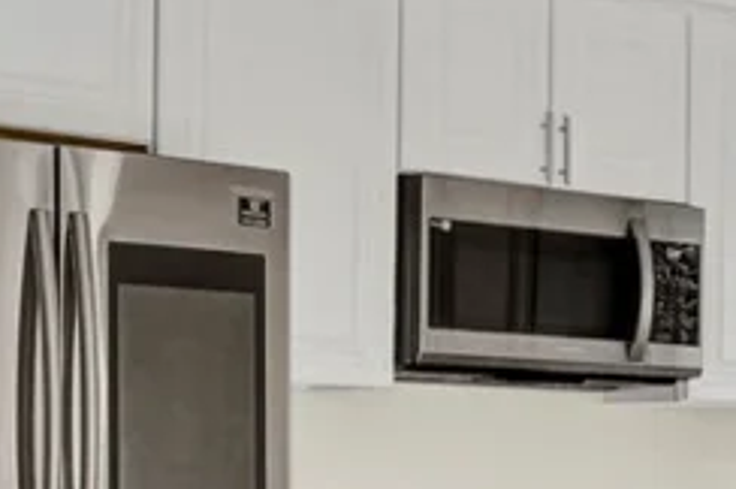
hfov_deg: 14.2
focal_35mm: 126
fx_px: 2573
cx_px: 1363
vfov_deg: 10.7
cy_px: 531
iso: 1600
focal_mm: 30
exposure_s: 1/125
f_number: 14
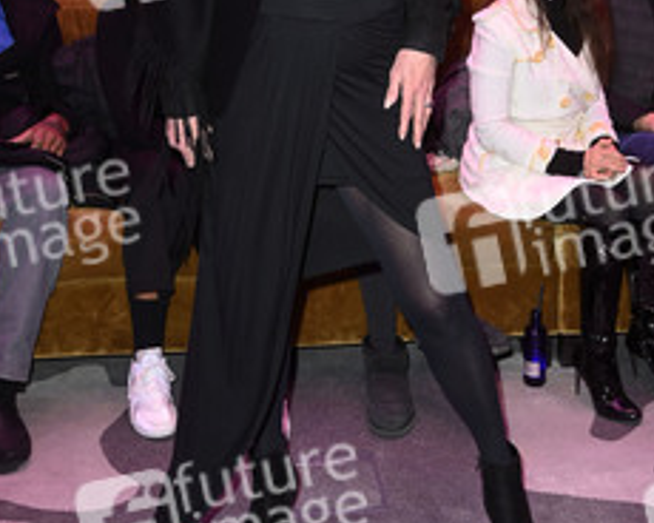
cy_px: 85
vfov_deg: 24.1
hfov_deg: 30.5
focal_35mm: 62
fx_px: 1200
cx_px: 304
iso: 1600
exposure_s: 1/80
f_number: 5.6
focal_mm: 38
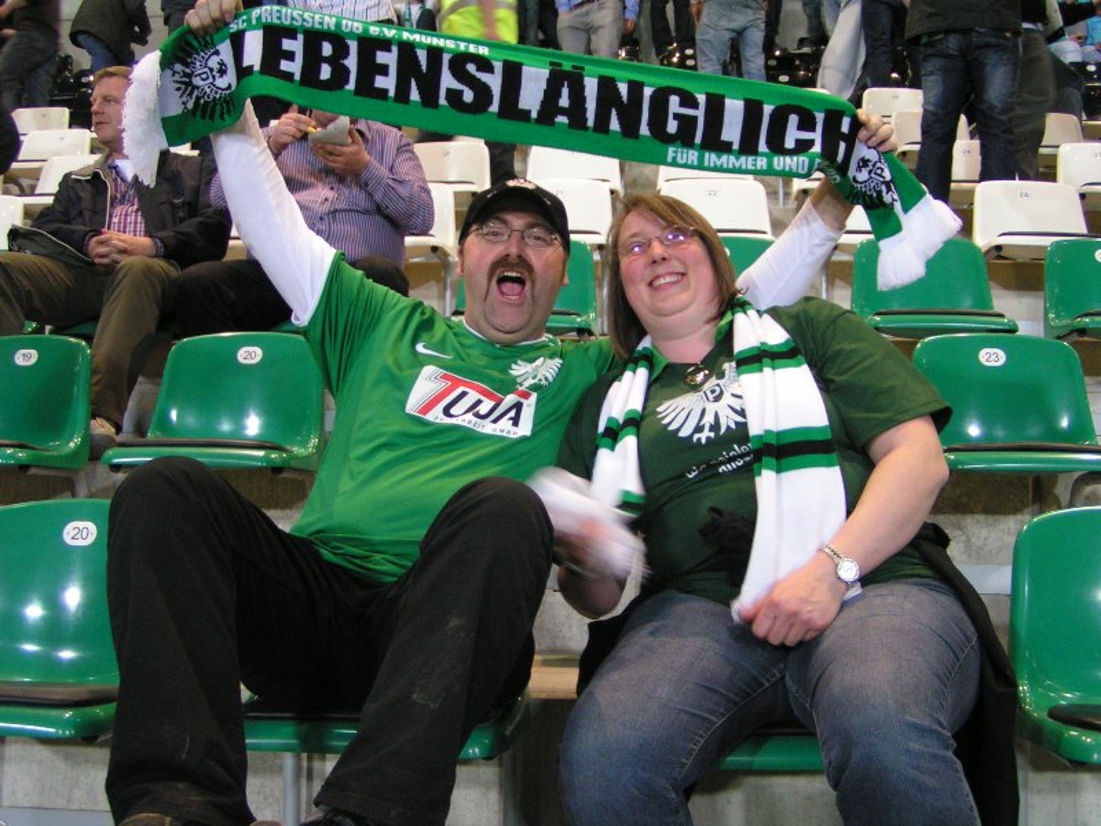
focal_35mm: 38
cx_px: 550
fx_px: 1209
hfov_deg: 49.0
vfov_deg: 37.7
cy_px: 413
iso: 200
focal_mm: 5.8
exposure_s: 1/20
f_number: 2.8
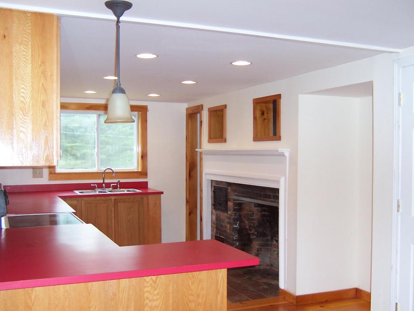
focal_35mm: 39
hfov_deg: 47.9
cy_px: 164
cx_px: 209
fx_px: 466
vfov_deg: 36.8
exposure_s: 1/60
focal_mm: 5.6
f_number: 2.8
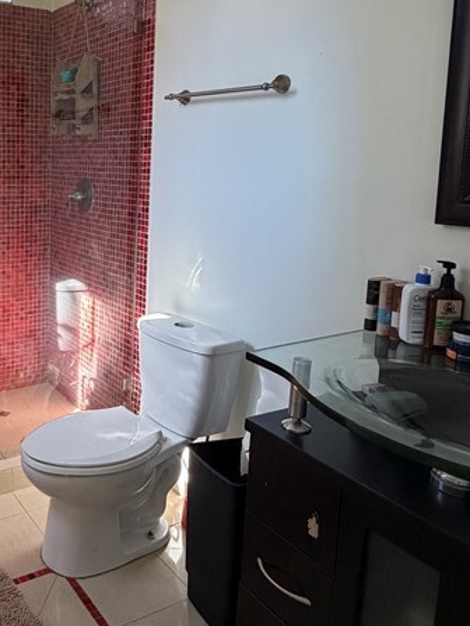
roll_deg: -1.9
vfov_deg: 56.3
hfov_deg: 41.1
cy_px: 245
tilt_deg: -8.8
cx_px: 57
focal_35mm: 32
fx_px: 579
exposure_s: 1/121
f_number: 2.2
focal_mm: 2.22
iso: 320
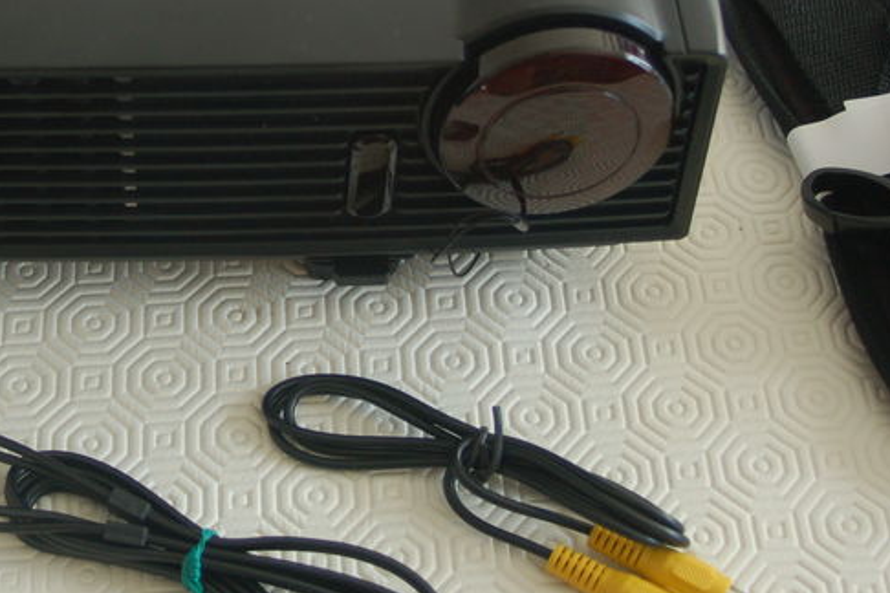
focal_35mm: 74
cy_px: 136
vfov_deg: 18.3
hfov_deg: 26.9
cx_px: 205
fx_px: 1829
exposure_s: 1/100
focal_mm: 24
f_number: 5
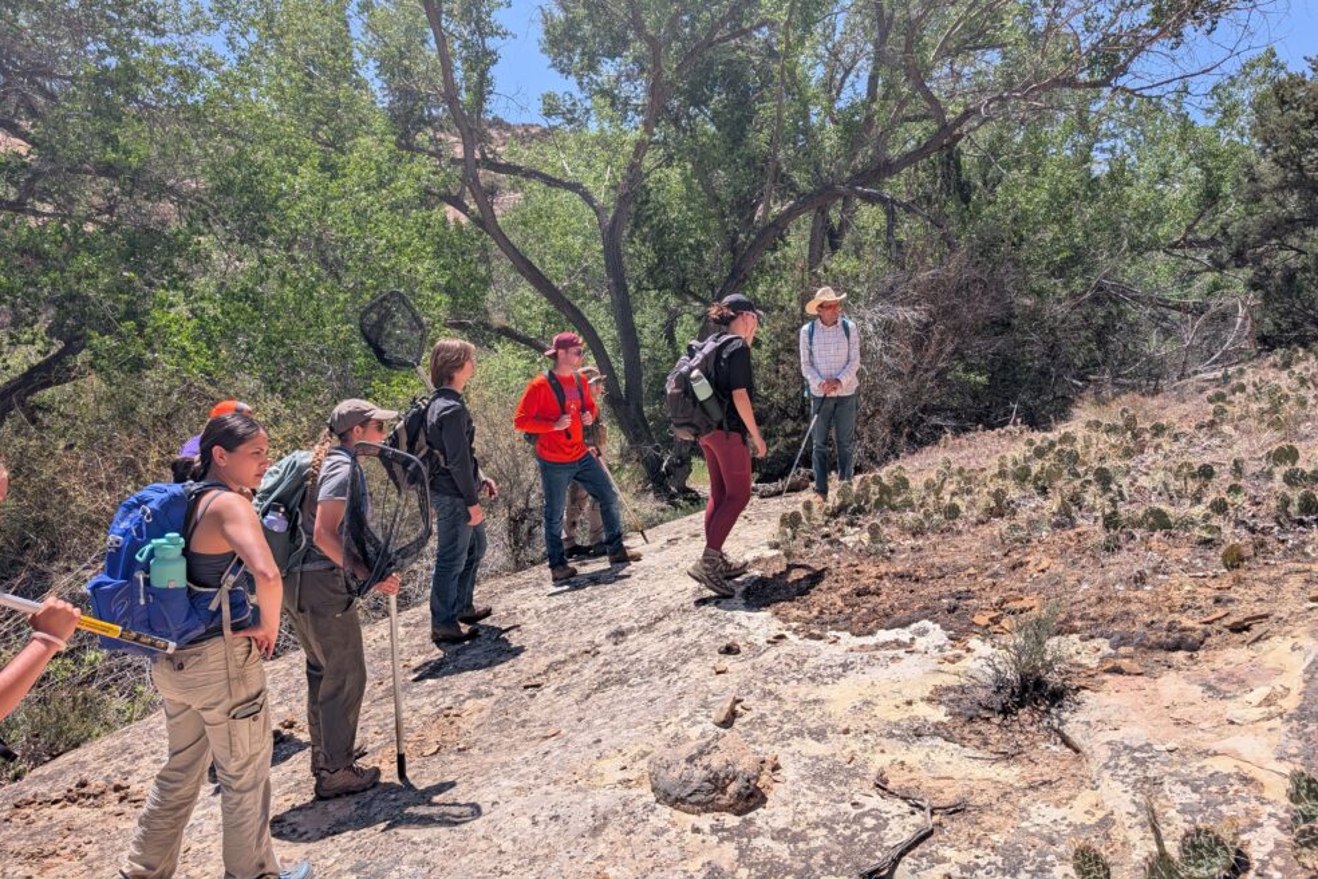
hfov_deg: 69.4
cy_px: 429
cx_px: 676
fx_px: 952
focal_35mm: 26
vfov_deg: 49.5
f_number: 1.68
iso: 20
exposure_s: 1/940
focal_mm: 6.9
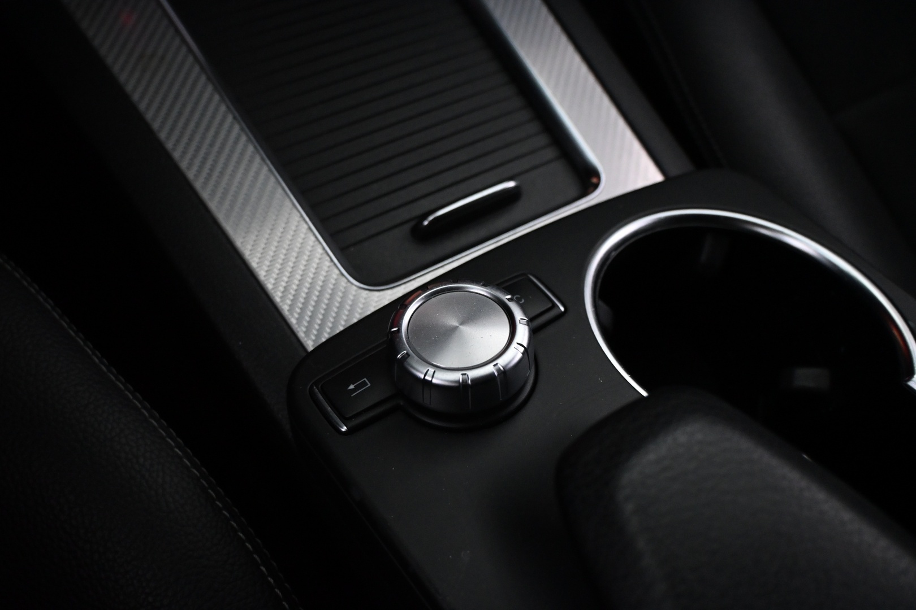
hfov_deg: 59.5
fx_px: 801
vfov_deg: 41.7
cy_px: 305
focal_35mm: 32
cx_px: 458
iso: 3600
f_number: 4
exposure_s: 1/60
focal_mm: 21
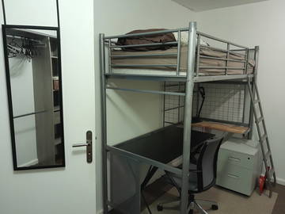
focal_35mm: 27
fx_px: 222
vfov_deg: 51.4
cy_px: 107
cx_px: 142
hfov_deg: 65.3
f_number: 1.8
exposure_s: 1/33
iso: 500
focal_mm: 4
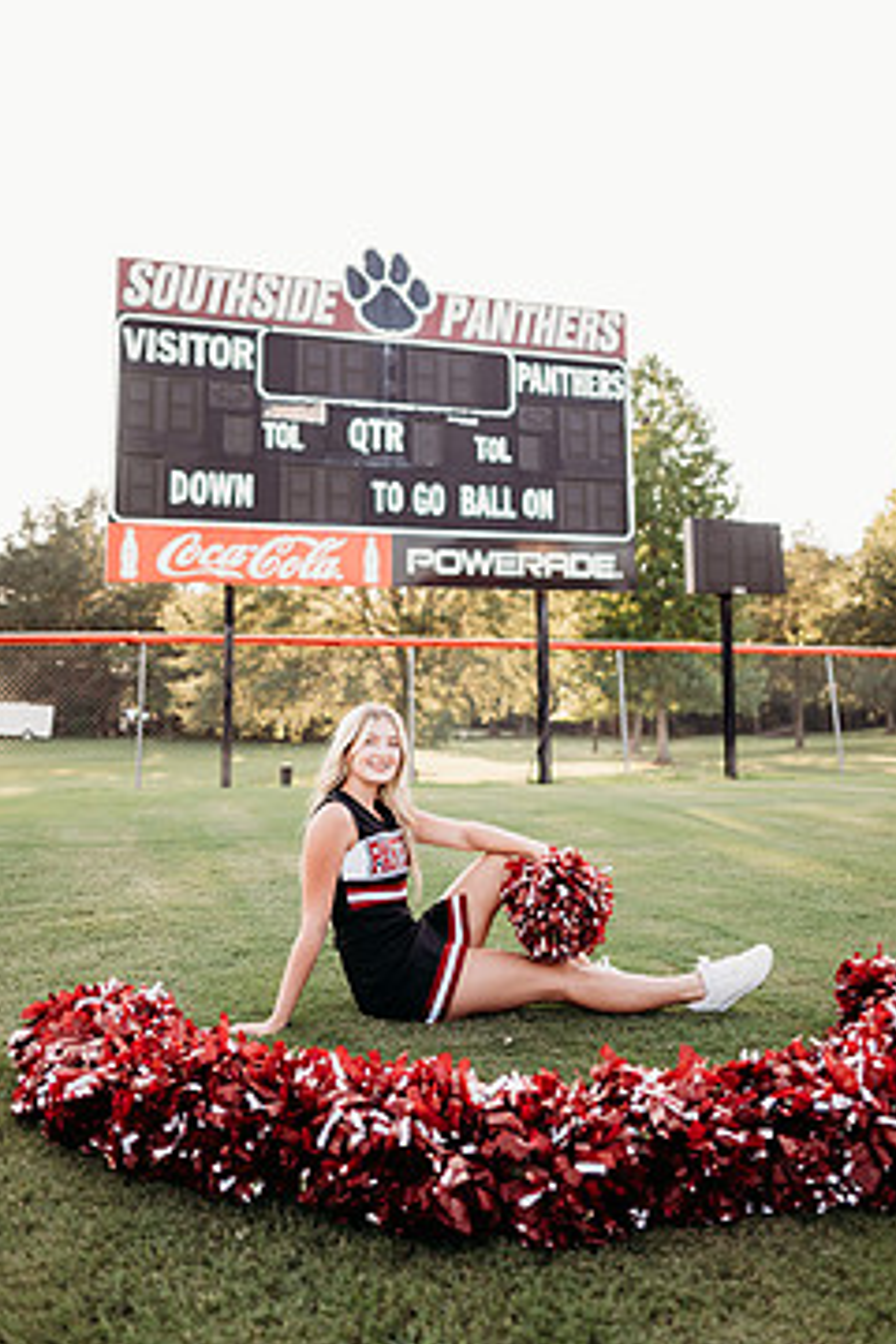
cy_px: 523
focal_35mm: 30
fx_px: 1120
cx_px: 459
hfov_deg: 43.6
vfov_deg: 61.3
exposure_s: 1/500
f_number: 2
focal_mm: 24
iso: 125
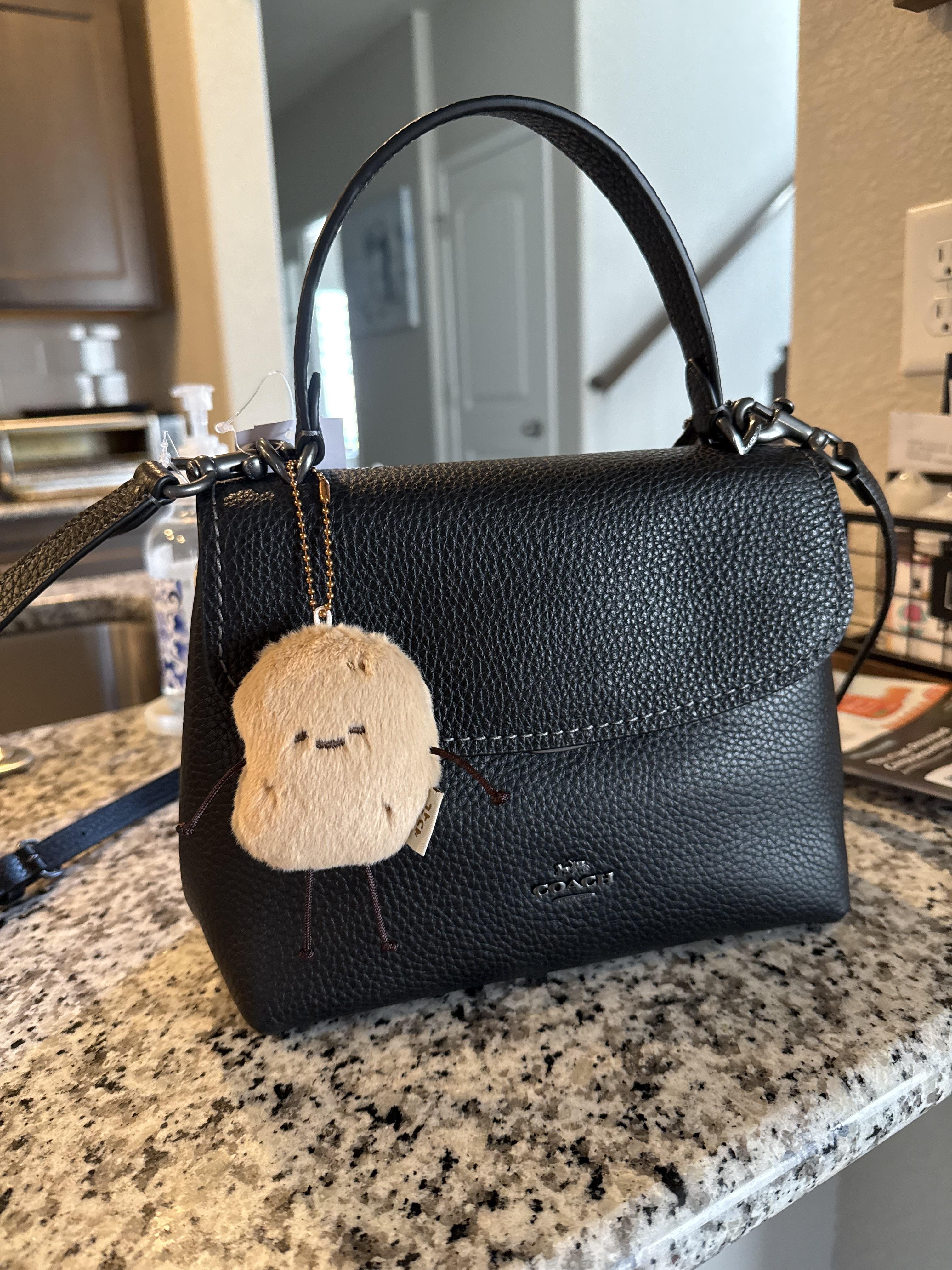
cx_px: 476
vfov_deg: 71.6
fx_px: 880
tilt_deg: -14.3
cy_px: 635
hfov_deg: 56.8
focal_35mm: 24
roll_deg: +2.8
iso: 400
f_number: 1.78
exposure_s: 1/60
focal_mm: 6.76
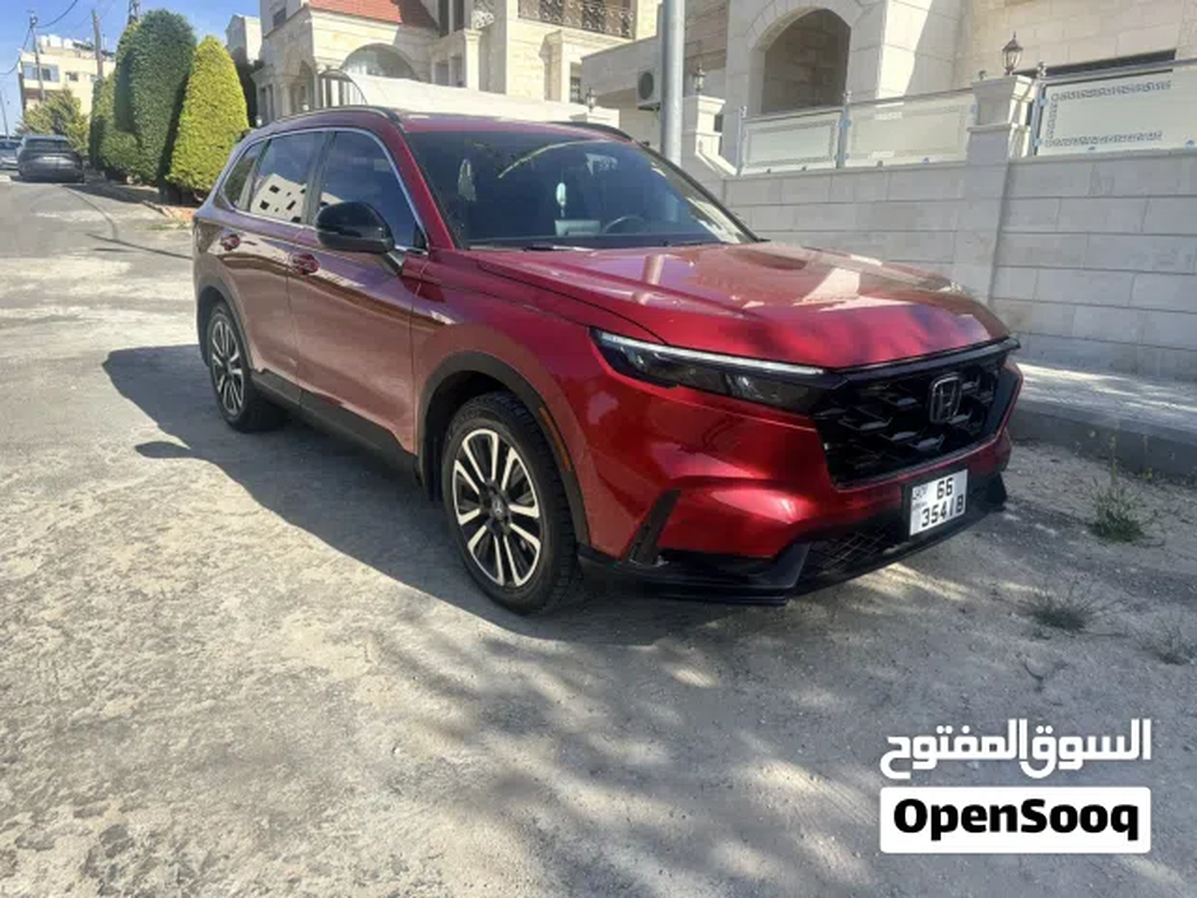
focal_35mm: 24
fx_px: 830
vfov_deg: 56.8
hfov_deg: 71.6
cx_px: 598
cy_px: 449
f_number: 1.78
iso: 80
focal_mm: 6.86
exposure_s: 1/3472
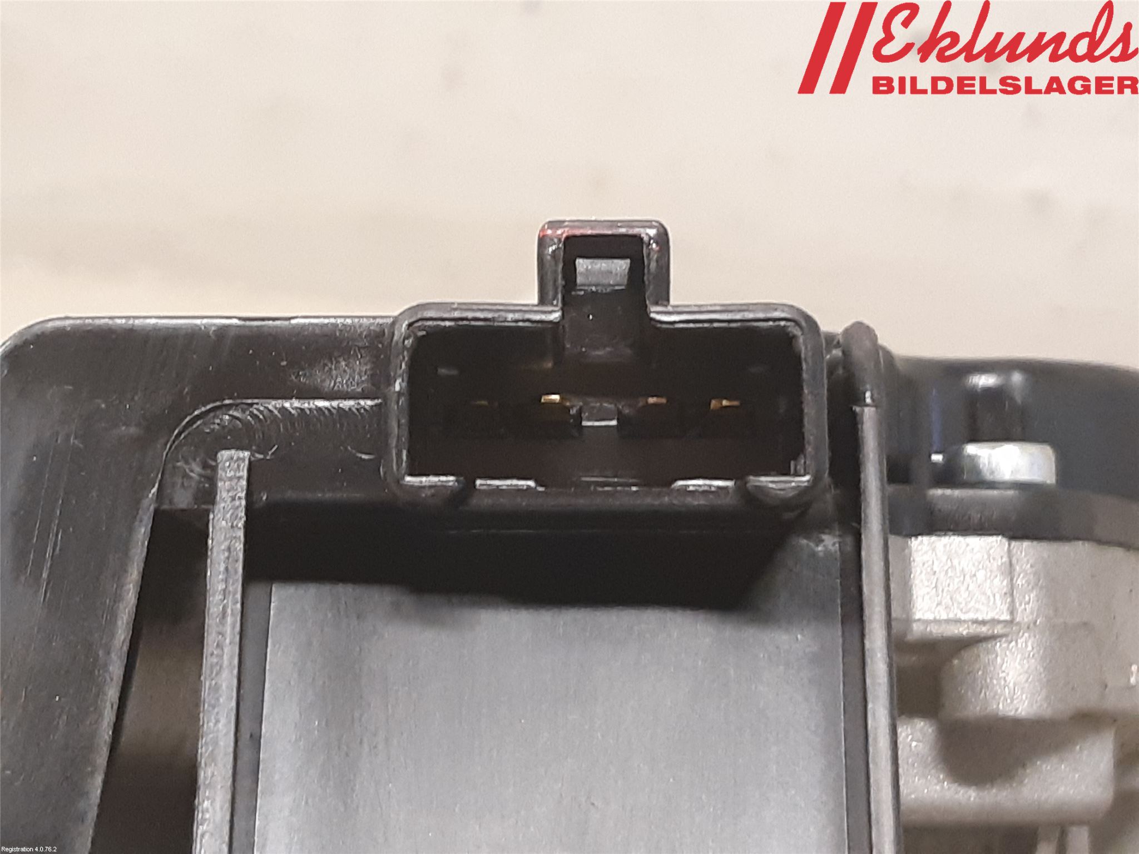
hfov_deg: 67.3
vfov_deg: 53.1
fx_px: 856
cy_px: 427
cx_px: 570
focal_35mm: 26
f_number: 1.7
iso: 200
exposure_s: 1/25
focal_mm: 3.93
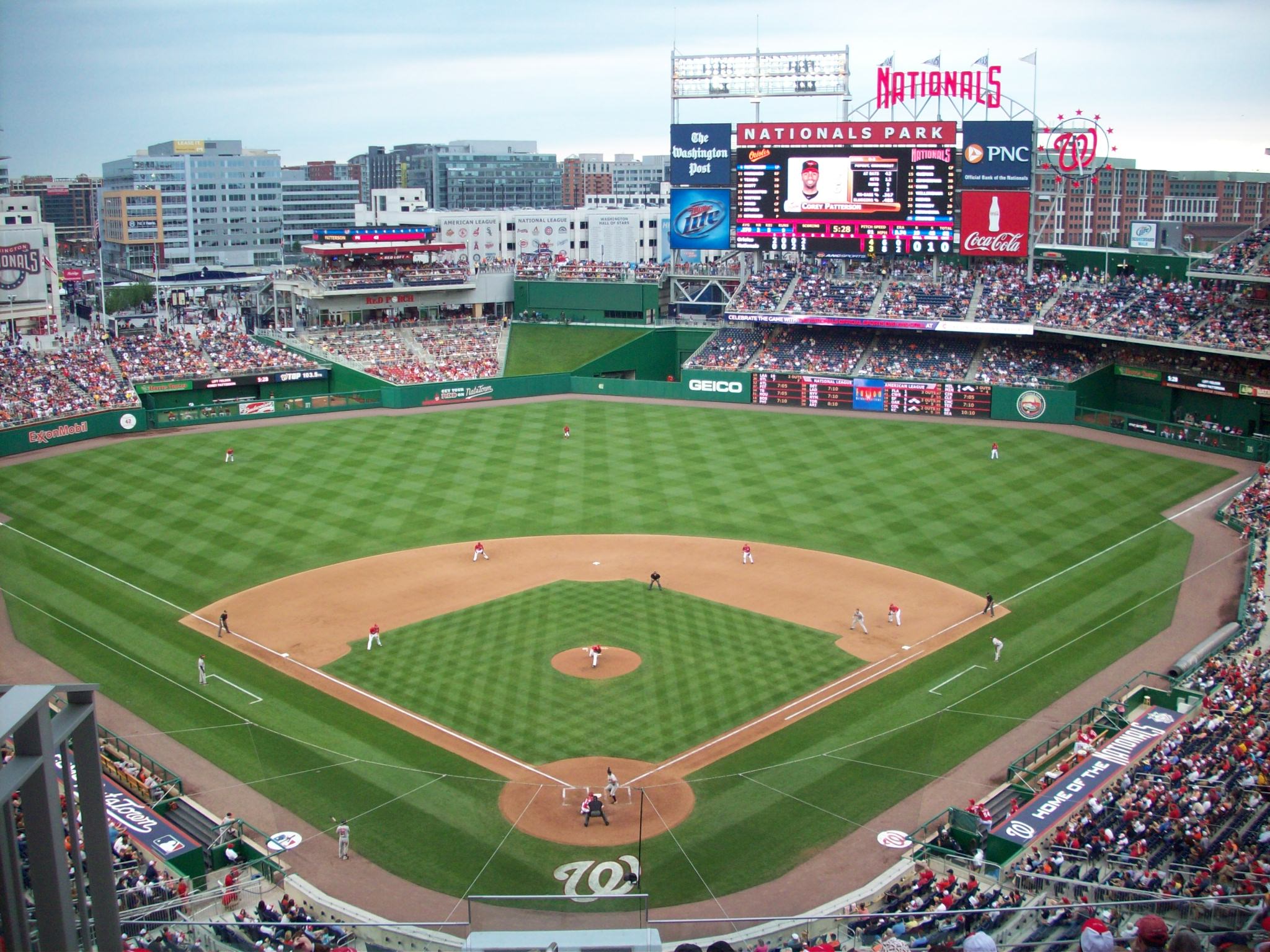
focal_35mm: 37
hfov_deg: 50.1
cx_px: 635
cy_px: 476
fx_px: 1357
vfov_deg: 38.7
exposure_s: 1/124
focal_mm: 6.2
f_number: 2.8
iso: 80
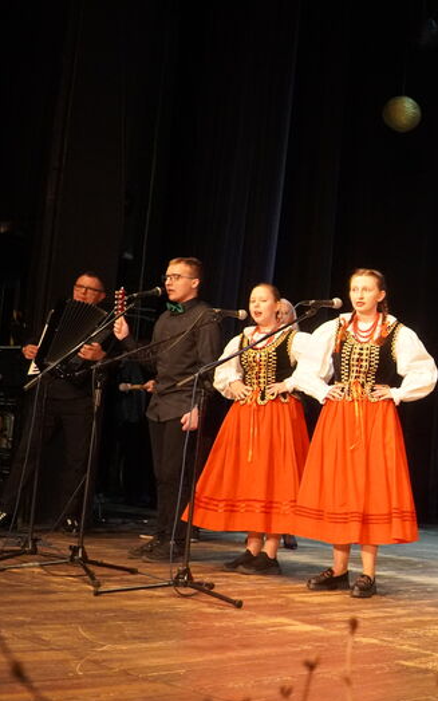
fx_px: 1027
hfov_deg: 22.4
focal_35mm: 54
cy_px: 356
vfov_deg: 37.7
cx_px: 513
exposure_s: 1/160
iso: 4000
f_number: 4
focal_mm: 23
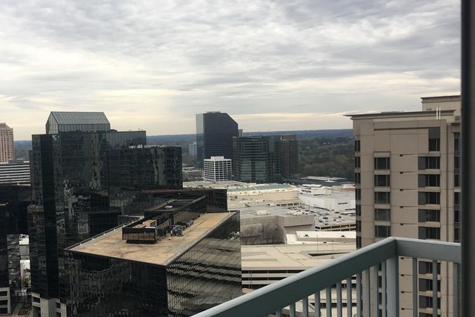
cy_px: 175
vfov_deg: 31.2
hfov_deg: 44.7
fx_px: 567
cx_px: 153
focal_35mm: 43
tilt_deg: -6.5
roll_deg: +3.6
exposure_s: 1/121
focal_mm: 4.15
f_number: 2.2
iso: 25
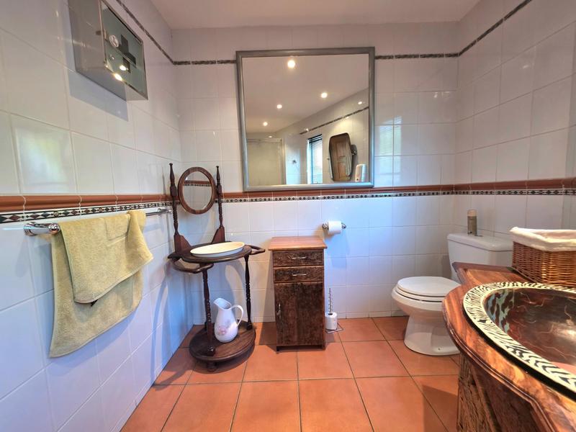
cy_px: 216
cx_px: 288
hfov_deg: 106.2
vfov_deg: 89.9
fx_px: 216
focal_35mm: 13
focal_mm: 2.2
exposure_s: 1/50.3
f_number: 1.9
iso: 200
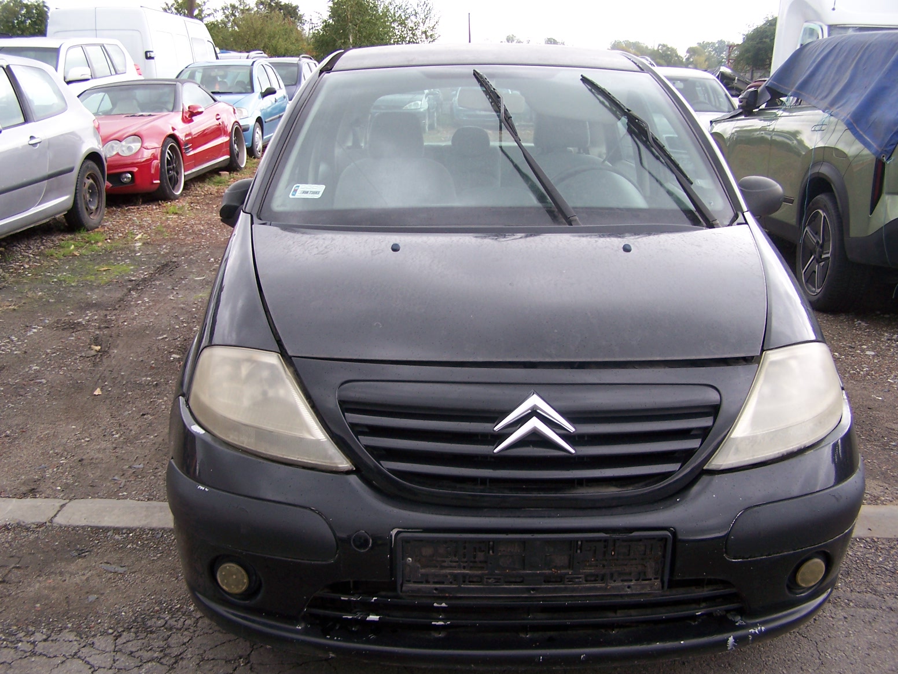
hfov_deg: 49.0
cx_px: 449
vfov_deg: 37.7
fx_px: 986
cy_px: 337
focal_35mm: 38
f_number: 2.8
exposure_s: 1/100
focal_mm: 6.3
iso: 80
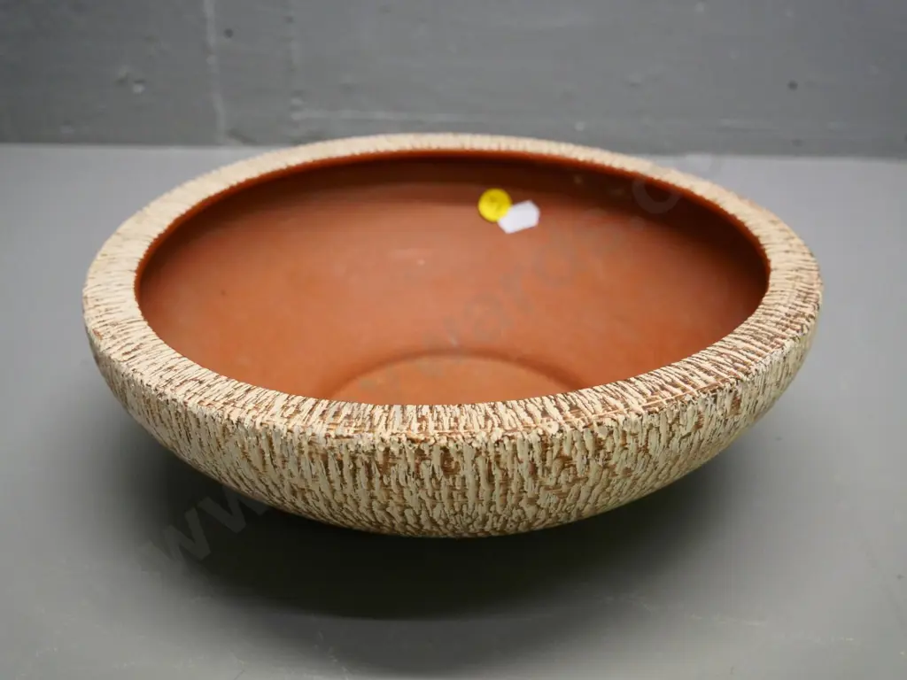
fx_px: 1048
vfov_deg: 36.0
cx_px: 454
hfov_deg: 46.8
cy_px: 340
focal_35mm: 40
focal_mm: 20
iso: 3200
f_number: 4.5
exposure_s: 1/320
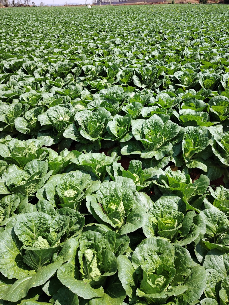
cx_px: 114
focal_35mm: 24
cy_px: 152
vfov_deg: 71.6
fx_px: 212
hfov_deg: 56.8
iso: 119
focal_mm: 5.25
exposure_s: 1/458
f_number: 1.75
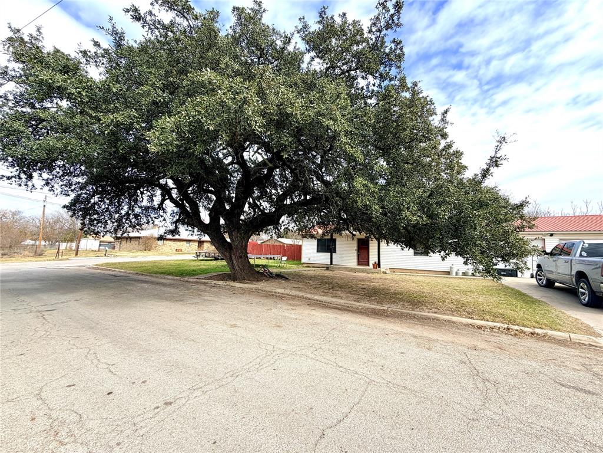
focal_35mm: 14
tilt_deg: +5.9
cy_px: 226
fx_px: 244
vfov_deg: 85.7
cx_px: 302
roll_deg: -2.2
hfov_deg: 102.1
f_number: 2.2
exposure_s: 1/770
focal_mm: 2.22
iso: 32
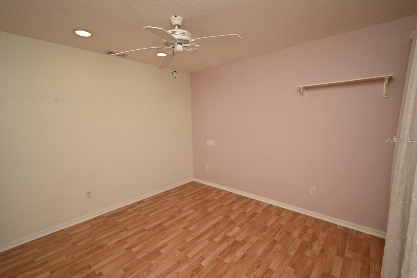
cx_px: 208
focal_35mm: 15
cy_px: 139
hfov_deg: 100.4
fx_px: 174
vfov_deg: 77.3
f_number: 4.5
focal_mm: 10
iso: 100
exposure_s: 1/200
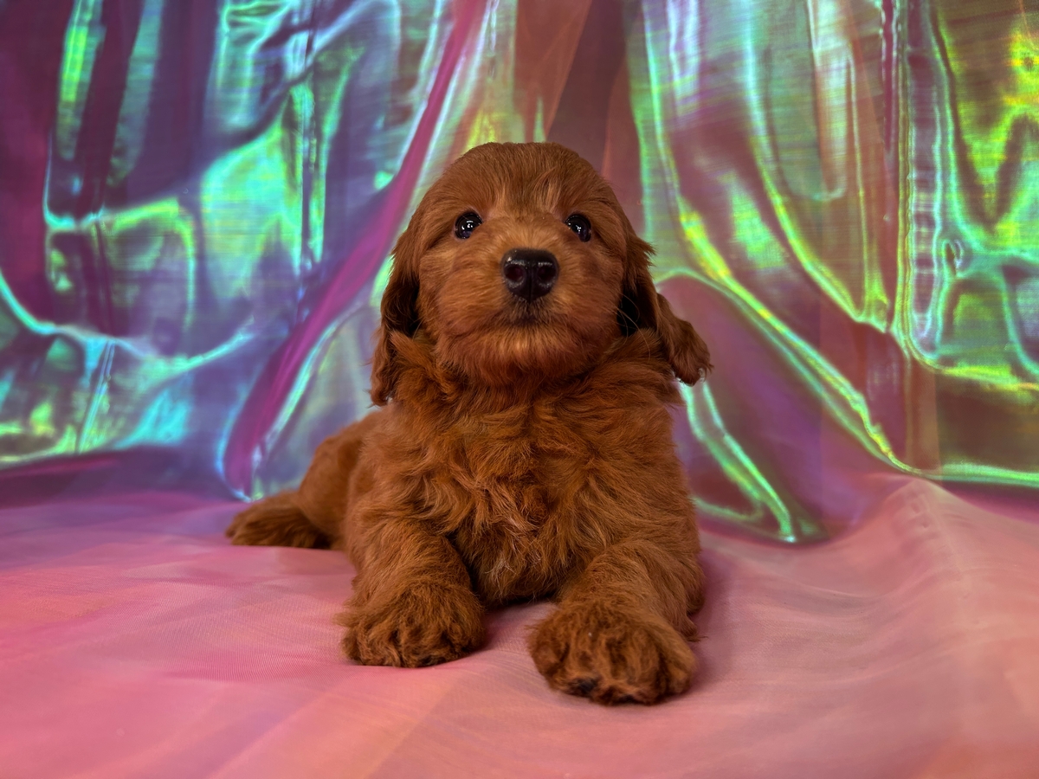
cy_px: 390
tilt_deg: +2.8
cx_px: 520
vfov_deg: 53.1
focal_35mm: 26
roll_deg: +1.8
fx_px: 780
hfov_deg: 67.3
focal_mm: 5.7
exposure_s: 1/120
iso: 40
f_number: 1.5
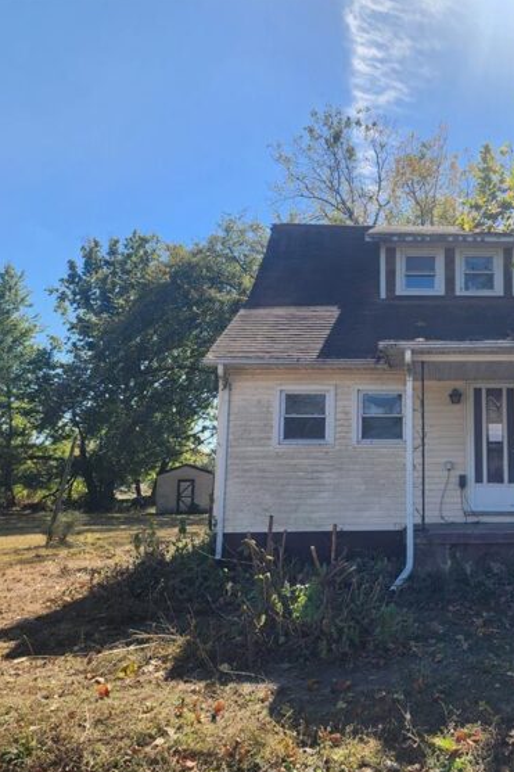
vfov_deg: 57.2
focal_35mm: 33
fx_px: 707
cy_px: 391
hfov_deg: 37.9
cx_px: 441
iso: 12
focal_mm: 6.4
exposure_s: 1/781
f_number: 1.8
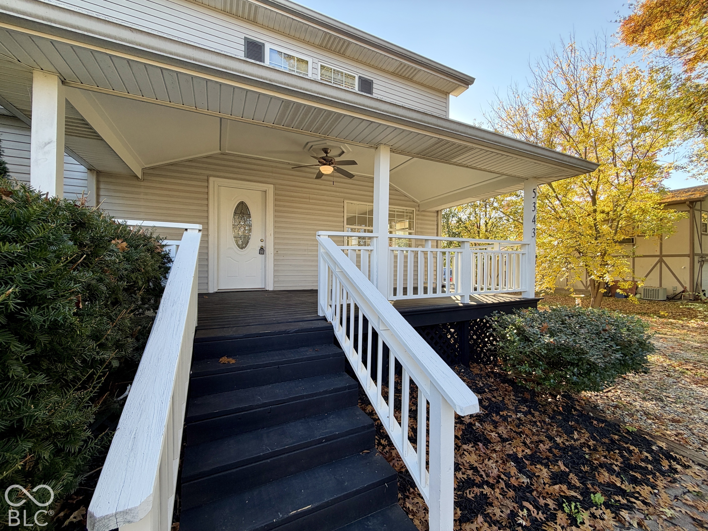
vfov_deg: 85.7
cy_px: 266
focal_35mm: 14
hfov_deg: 102.1
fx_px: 286
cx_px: 354
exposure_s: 1/129
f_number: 2.2
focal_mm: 2.22
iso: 40
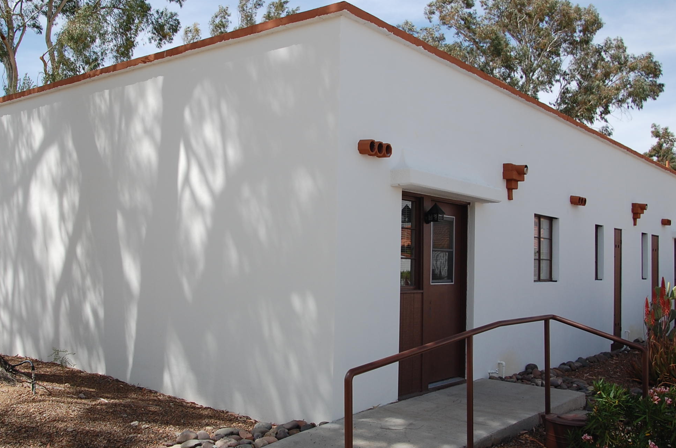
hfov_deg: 52.4
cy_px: 214
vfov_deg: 36.2
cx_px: 304
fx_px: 686
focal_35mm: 37
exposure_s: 1/200
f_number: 7.1
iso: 200
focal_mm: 21
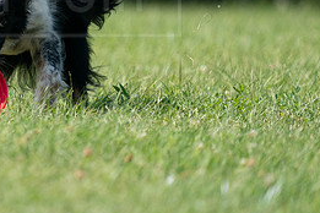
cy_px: 18
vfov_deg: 1.2
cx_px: -21
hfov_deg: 1.8
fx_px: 10213
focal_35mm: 1149
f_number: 6.3
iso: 1250
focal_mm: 518
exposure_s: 1/4000
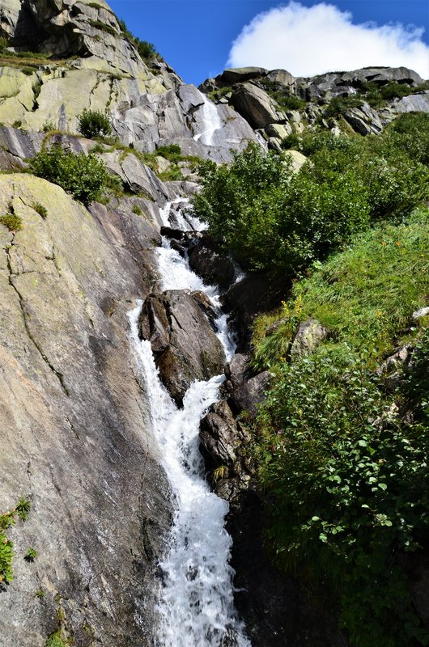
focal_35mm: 27
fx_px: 485
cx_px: 214
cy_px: 324
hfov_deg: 47.7
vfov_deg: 67.5
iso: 320
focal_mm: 18
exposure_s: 1/200
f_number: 10
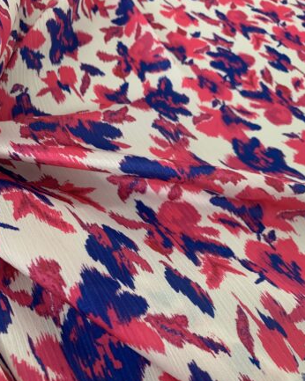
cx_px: 144
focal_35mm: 30
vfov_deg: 58.7
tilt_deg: -55.5
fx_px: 339
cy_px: 209
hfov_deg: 48.4
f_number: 1.8
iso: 400
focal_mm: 4.25
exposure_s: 1/50
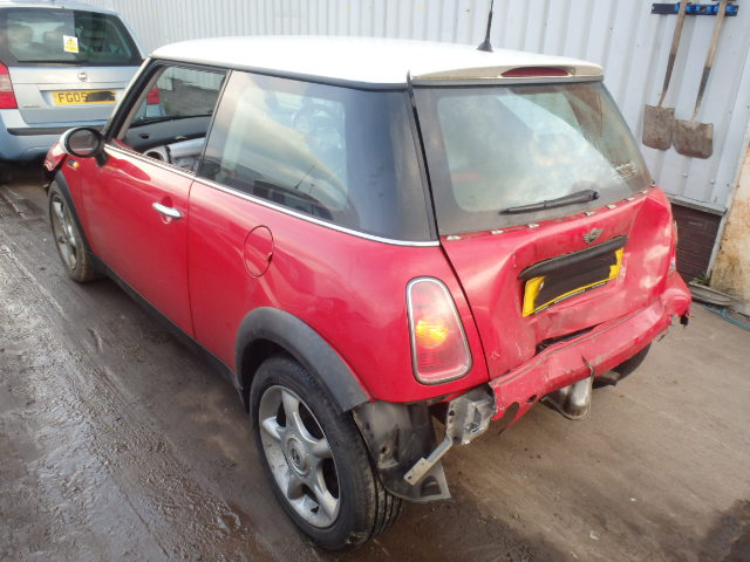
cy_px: 281
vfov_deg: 49.7
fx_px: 607
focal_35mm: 28
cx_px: 375
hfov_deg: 63.4
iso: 200
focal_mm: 5
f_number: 3.9
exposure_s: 1/60
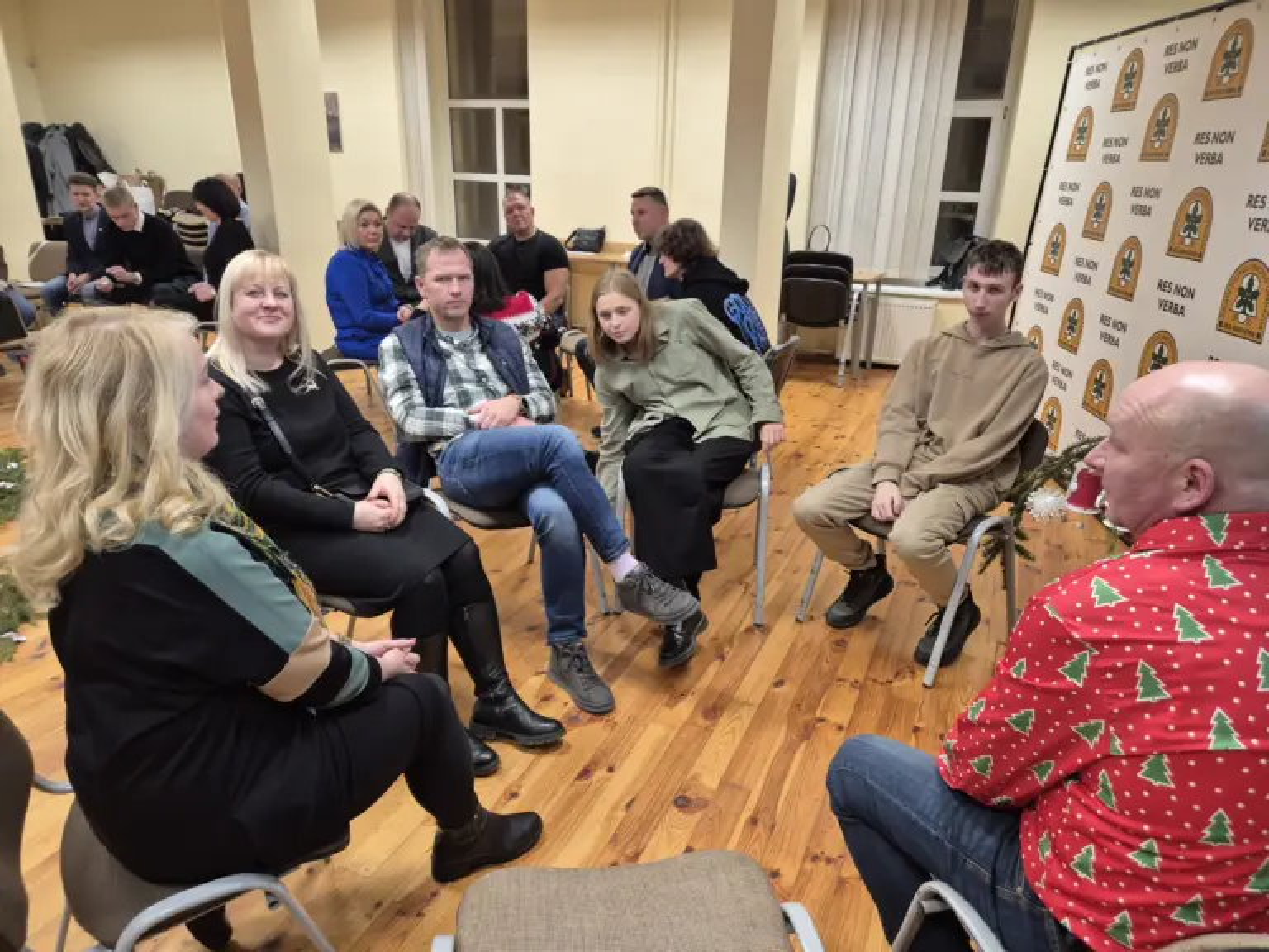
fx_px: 843
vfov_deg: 58.9
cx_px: 634
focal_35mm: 23
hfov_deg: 73.9
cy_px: 476
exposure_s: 1/53
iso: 250
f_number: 1.8
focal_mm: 5.4
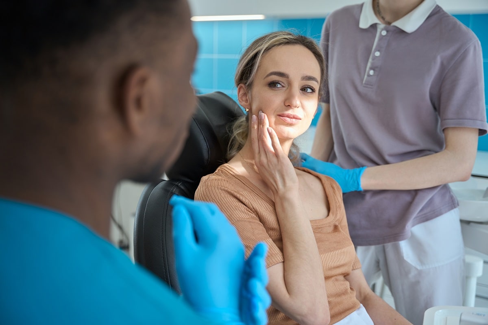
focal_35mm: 42
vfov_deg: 31.5
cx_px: 244
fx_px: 576
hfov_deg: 45.9
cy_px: 162
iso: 320
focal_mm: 42.5
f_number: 2.8
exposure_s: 1/250
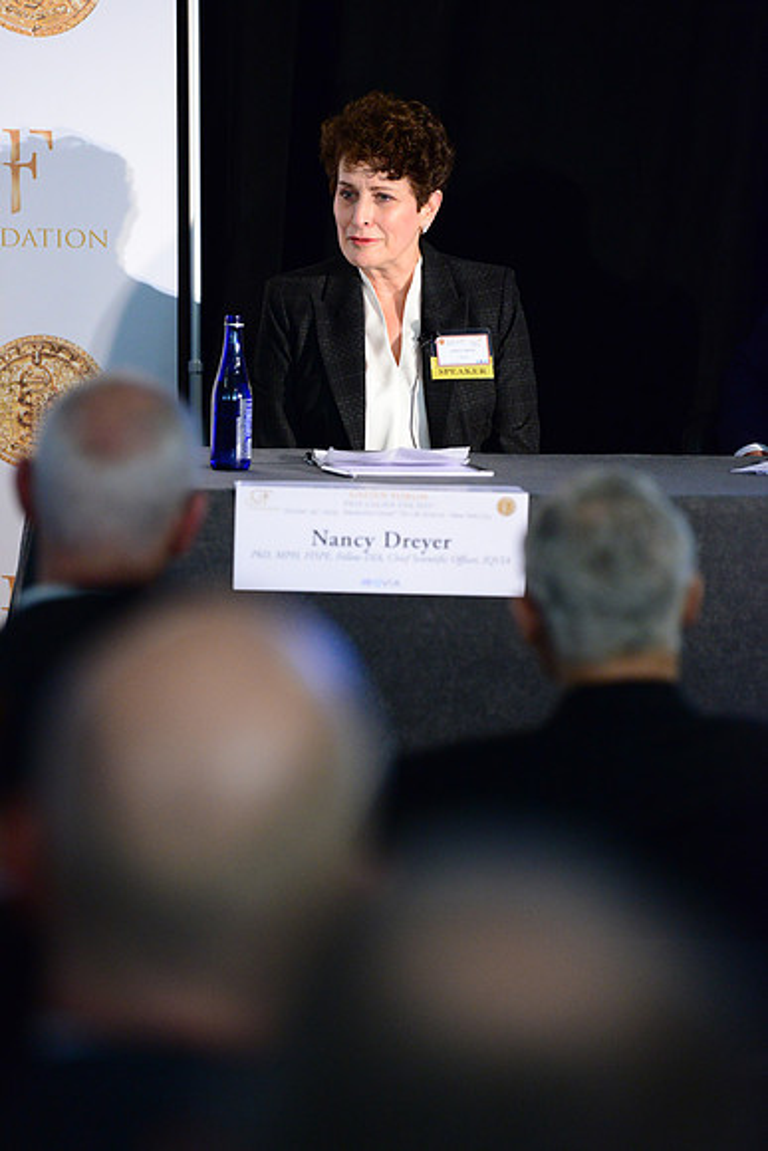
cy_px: 576
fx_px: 4477
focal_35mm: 140
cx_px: 384
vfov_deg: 14.7
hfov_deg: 9.8
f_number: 2.8
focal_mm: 140
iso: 4000
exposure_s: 1/320
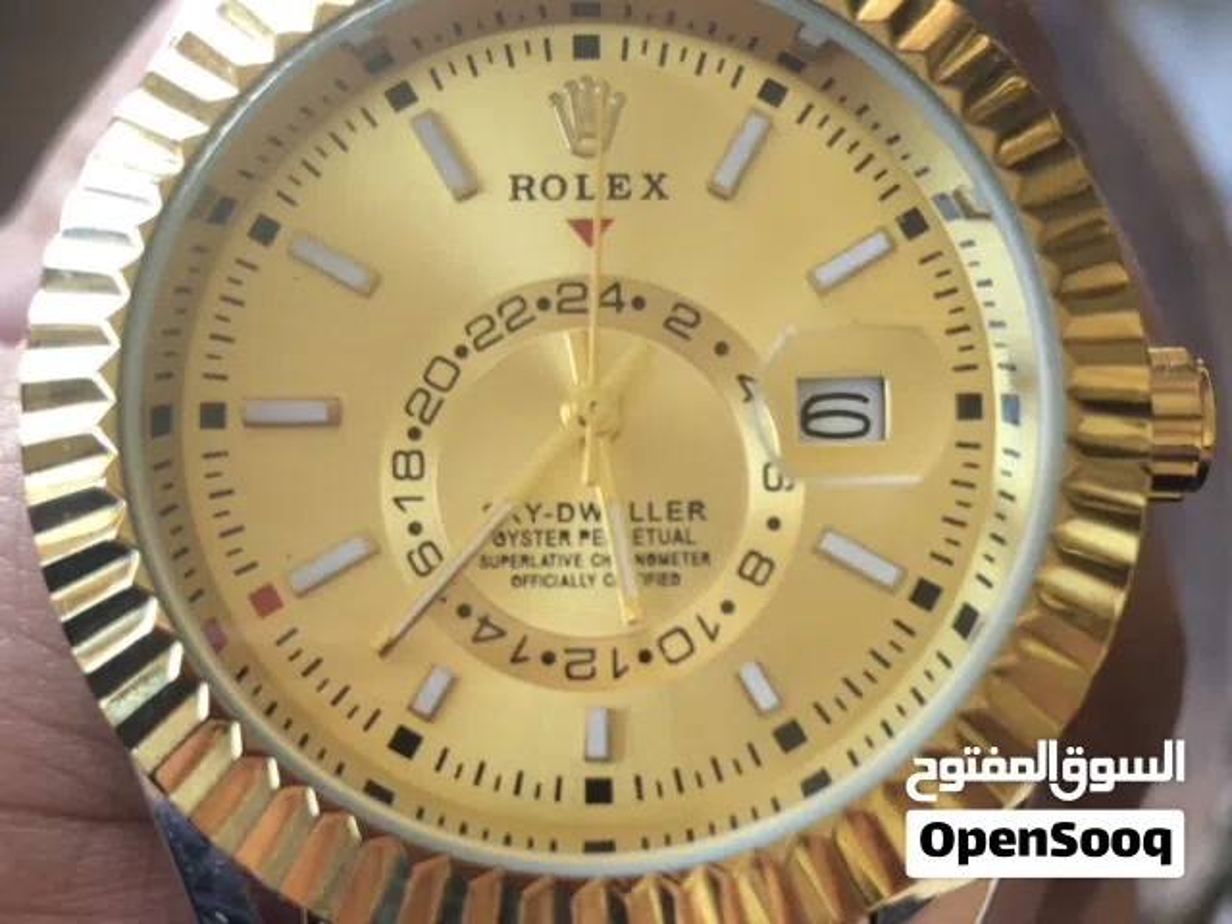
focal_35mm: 28
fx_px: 997
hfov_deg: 63.4
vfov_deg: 49.7
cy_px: 462
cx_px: 616
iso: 40
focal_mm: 3.99
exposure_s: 1/30
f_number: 1.8
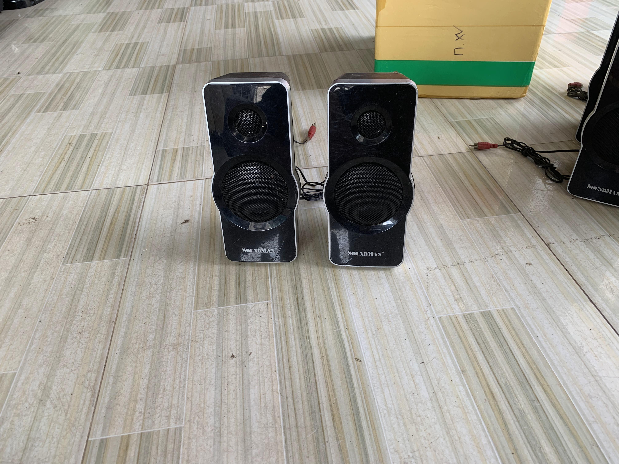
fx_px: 465
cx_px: 310
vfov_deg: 53.1
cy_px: 232
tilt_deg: -37.6
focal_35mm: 26
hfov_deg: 67.3
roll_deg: +1.0
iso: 50
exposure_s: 1/121
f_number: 1.8
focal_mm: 4.25
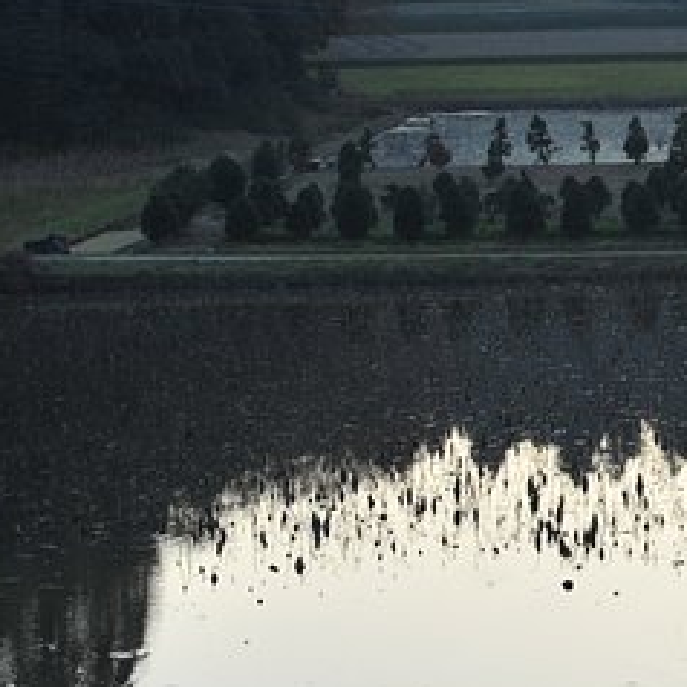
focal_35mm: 227
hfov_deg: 7.6
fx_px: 5097
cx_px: 895
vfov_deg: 7.7
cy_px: 1
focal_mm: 62
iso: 400
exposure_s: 1/250
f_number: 8
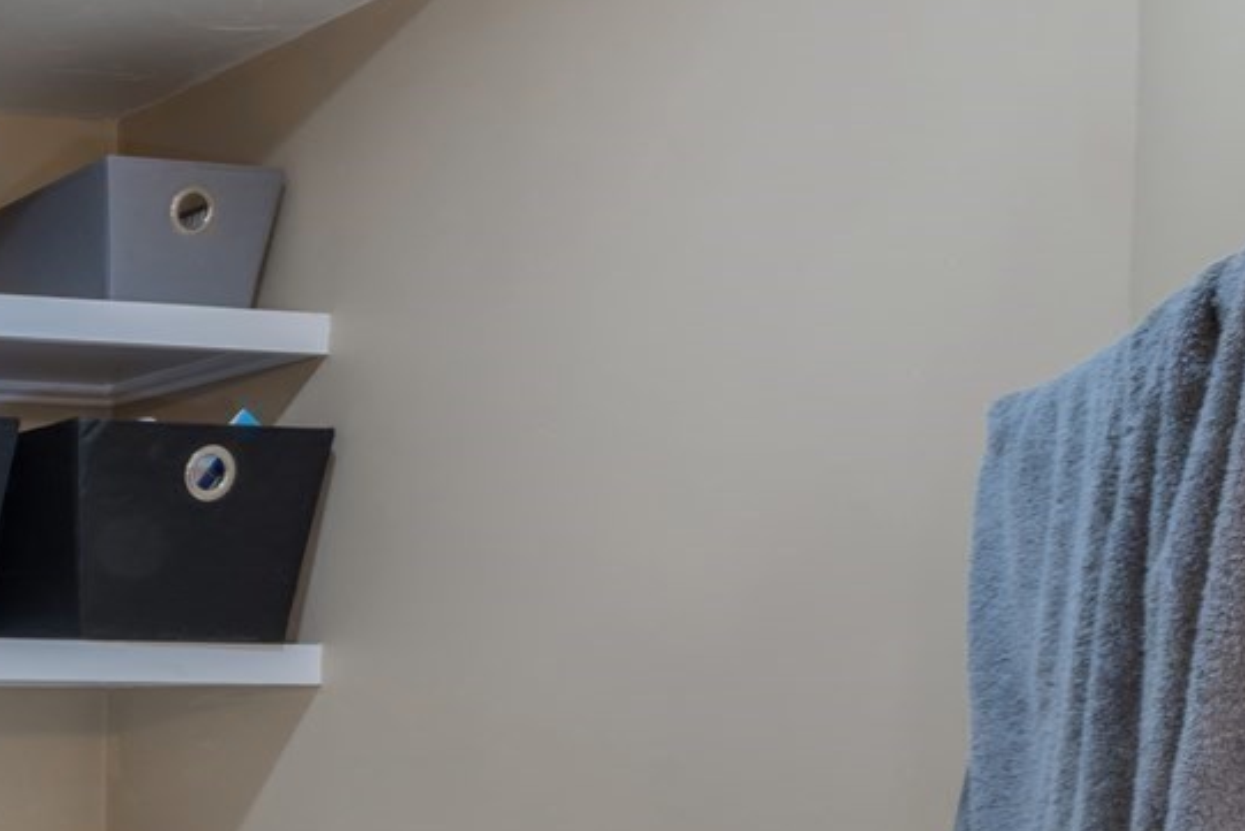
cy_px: 775
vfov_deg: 24.7
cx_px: -695
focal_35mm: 53
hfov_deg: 25.9
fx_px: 1833
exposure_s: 2
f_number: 14
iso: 100
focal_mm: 14
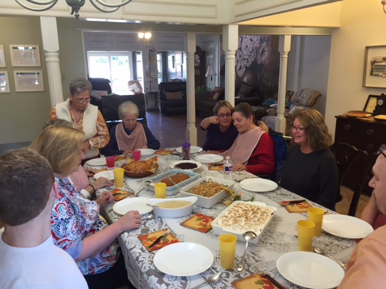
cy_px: 144
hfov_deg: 61.7
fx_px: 323
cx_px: 193
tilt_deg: -15.2
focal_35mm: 29
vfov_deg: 48.2
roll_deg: +0.3
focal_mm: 4.15
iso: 64
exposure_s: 1/30
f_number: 2.2
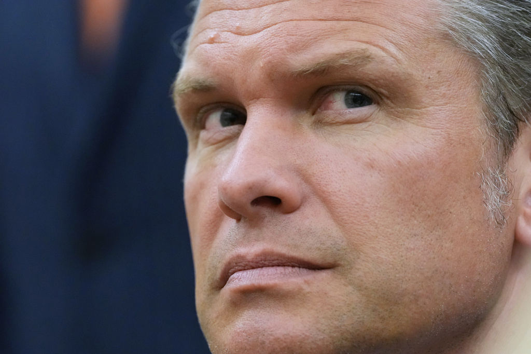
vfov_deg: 4.6
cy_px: 177
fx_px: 4423
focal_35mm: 300
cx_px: 266
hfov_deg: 6.9
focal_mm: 200
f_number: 4
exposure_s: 1/500
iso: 5000
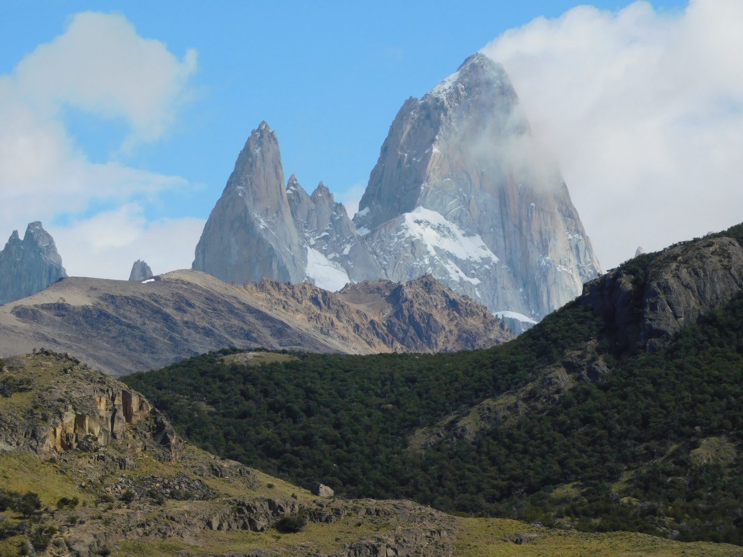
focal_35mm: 170
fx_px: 3649
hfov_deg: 11.6
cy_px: 278
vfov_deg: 8.7
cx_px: 372
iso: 125
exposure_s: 1/800
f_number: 5.3
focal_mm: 30.1
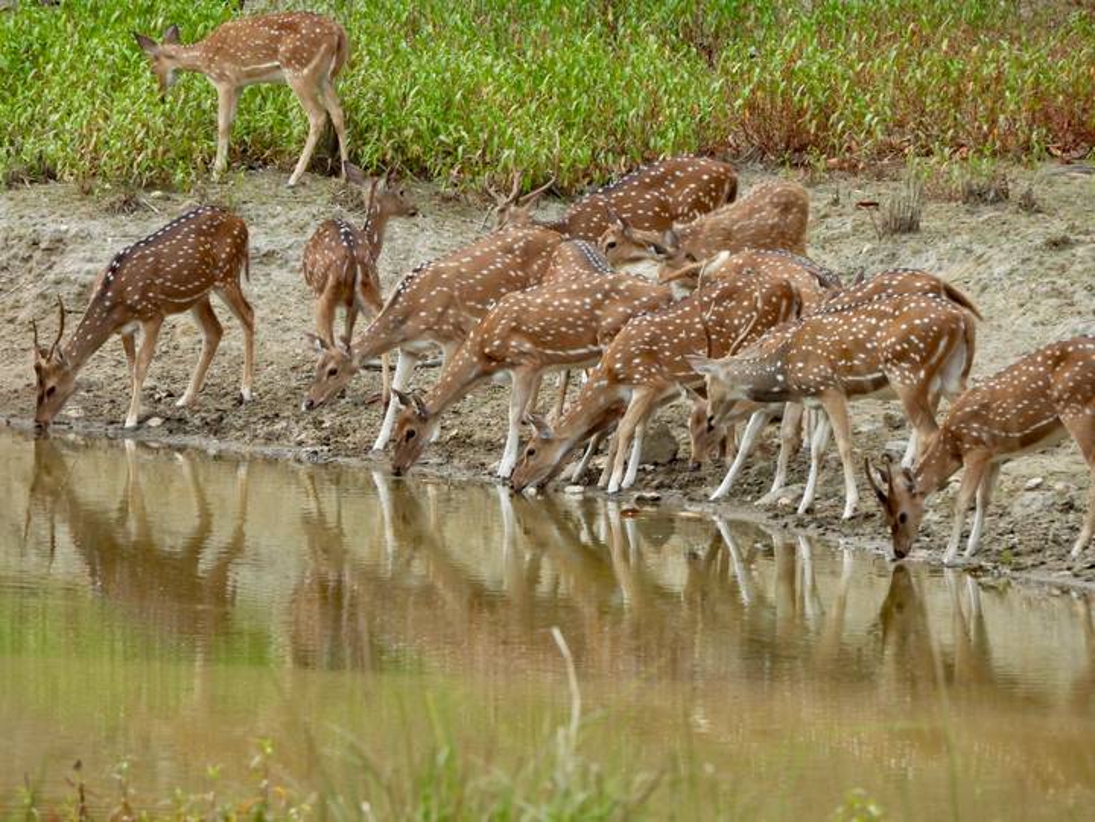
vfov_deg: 1.5
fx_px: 31633
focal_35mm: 1000
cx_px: 548
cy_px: 411
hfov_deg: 2.0
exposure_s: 1/160
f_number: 5.6
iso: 400
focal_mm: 178
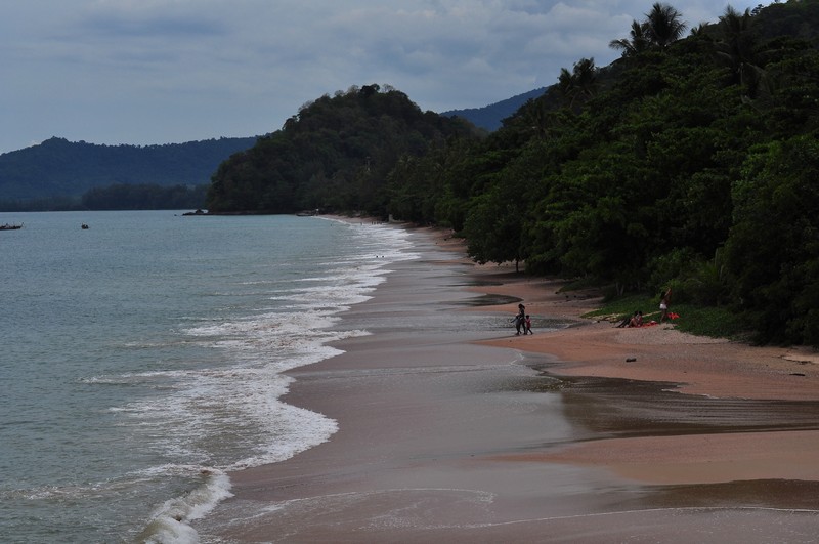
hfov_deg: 22.7
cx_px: 410
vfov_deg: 15.1
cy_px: 272
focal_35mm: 90
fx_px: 2045
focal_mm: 60
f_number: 8
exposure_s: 1/2000
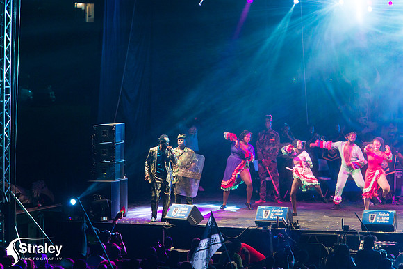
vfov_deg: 6.2
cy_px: 134
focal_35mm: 220
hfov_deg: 9.4
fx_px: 2461
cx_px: 202
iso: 3200
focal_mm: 220
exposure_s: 1/200
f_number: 5.6
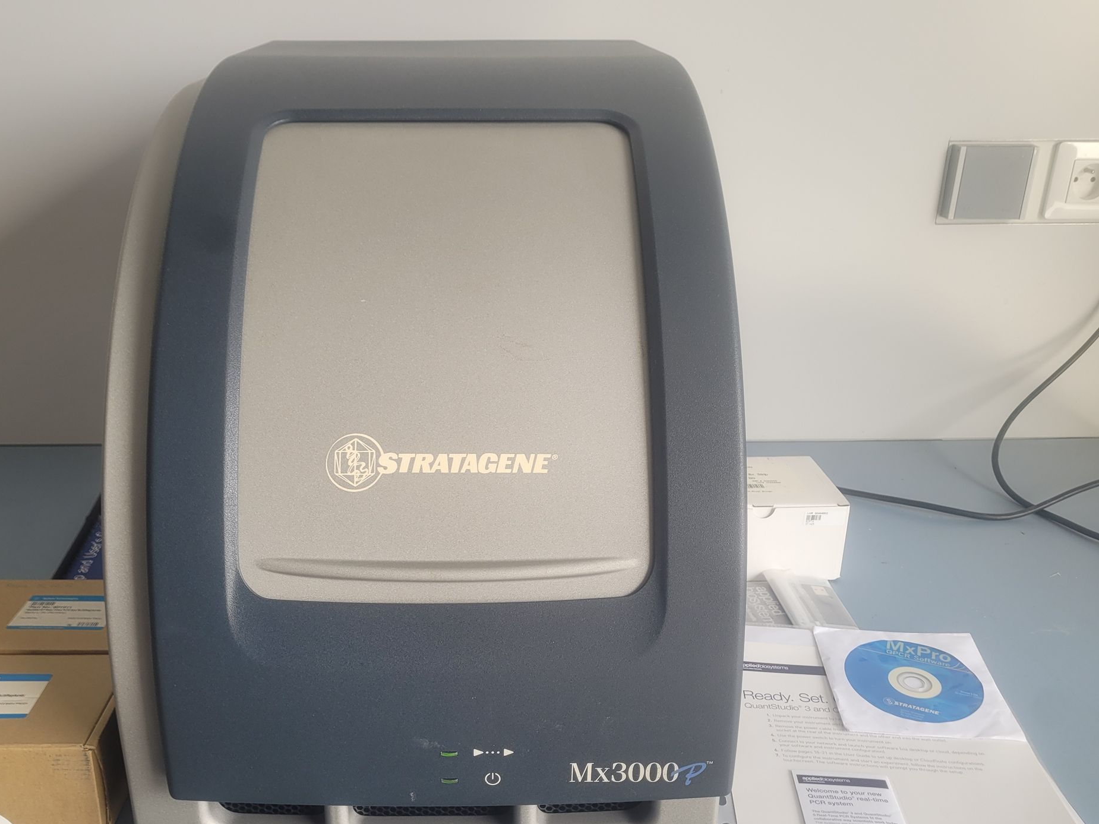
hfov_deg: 53.7
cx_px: 459
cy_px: 481
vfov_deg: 41.6
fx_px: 1079
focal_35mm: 34
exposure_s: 1/100
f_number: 1.8
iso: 50
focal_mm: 5.4
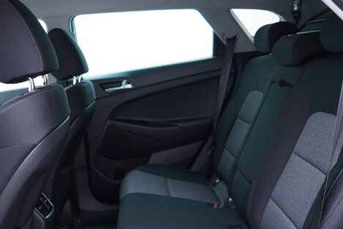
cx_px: 149
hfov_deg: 46.3
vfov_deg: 31.9
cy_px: 124
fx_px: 401
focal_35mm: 42
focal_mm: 24
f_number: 2.8
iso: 400
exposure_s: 1/40
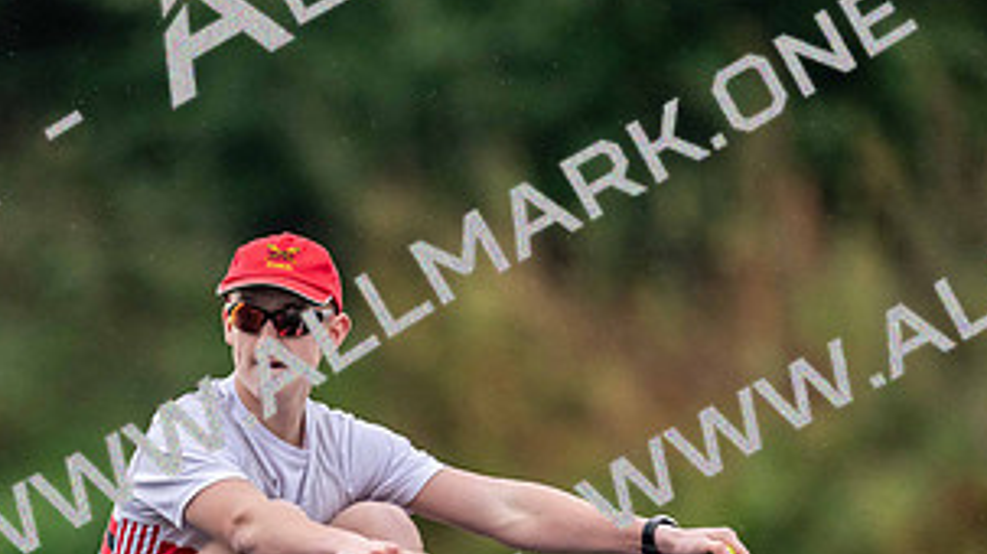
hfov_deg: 1.8
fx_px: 31465
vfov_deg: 1.0
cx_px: 339
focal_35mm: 1203
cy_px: 585
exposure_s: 1/2500
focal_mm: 600
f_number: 4
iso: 2200
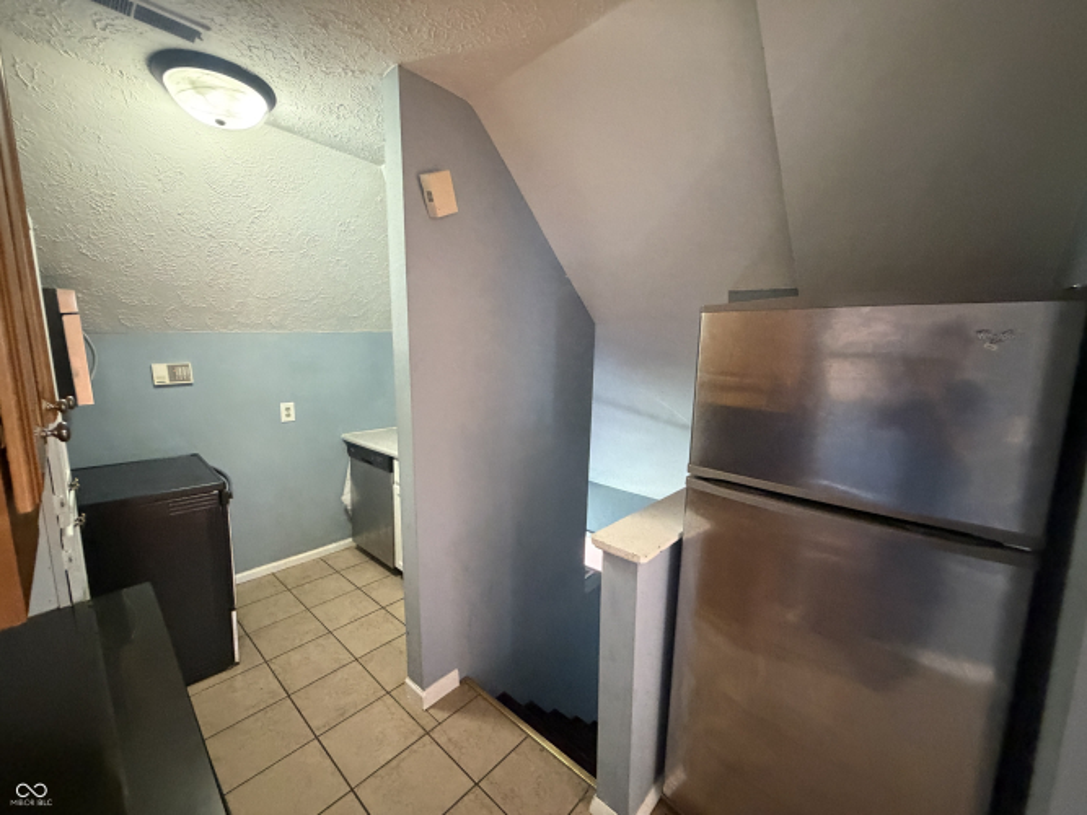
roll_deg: -0.1
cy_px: 408
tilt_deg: -7.9
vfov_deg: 85.7
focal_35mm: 14
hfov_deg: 102.1
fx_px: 440
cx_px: 544
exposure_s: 1/40
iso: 1000
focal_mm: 2.22
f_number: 2.2
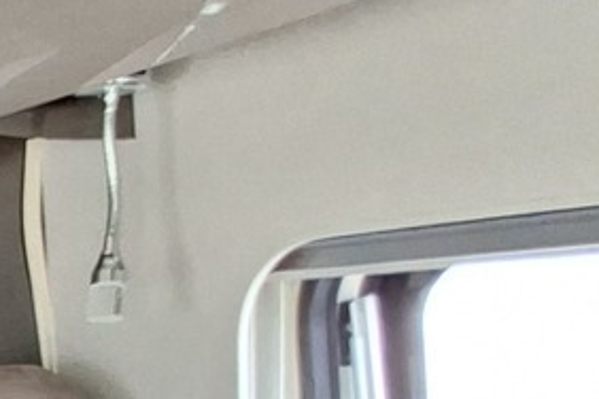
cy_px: 509
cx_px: -854
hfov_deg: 15.0
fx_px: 1148
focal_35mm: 69
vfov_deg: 18.4
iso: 200
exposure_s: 1/24
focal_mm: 1.74
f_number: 2.2
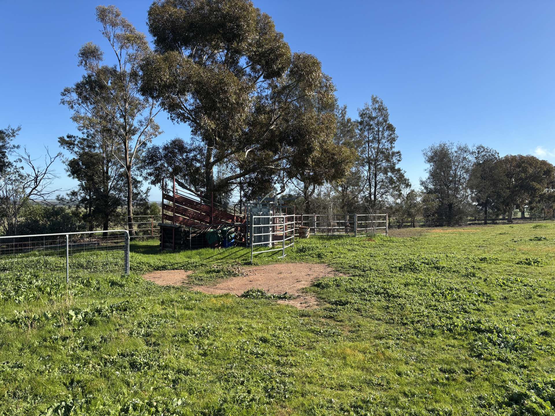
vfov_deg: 53.1
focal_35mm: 26
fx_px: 417
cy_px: 208
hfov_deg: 67.3
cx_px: 278
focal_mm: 5.96
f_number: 1.6
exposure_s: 1/1721
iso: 50
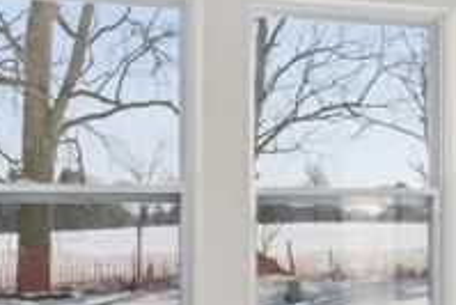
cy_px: 221
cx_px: 277
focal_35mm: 72
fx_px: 913
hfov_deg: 28.0
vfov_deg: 18.9
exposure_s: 1/30
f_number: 9
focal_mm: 14
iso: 64
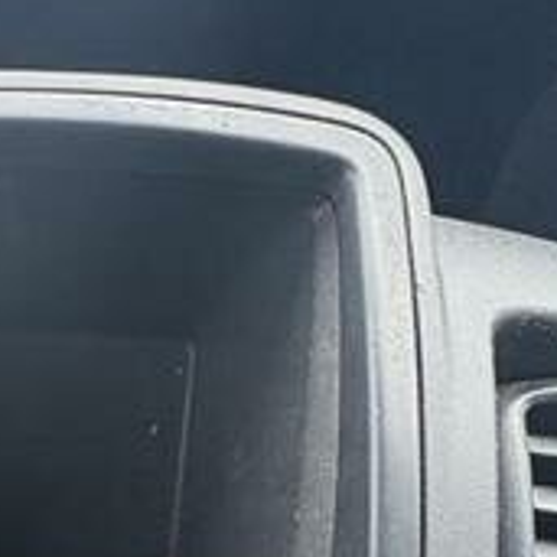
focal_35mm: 65
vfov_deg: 21.8
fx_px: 1183
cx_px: -182
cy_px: 847
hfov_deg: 23.2
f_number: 2.2
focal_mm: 2.22
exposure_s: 1/129
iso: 80
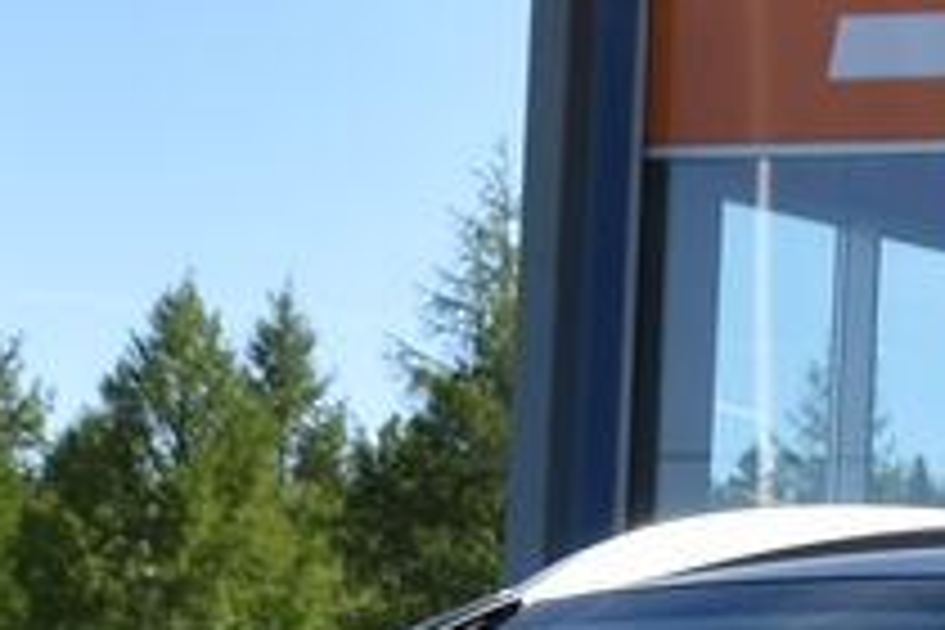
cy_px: 1170
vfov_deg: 5.1
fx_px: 6978
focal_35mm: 266
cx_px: 752
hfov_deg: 7.7
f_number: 8
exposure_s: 1/500
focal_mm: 23
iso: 200
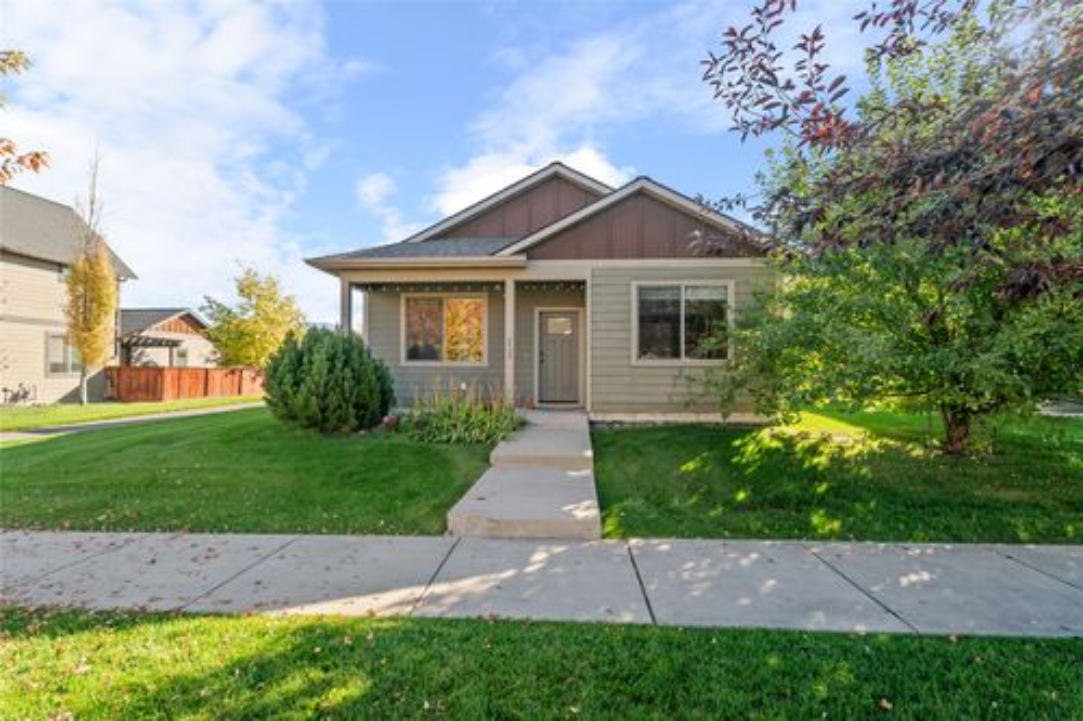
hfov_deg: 96.8
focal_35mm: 16
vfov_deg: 73.7
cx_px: 542
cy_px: 360
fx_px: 481
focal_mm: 16
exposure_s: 1/800
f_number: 5.6
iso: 800
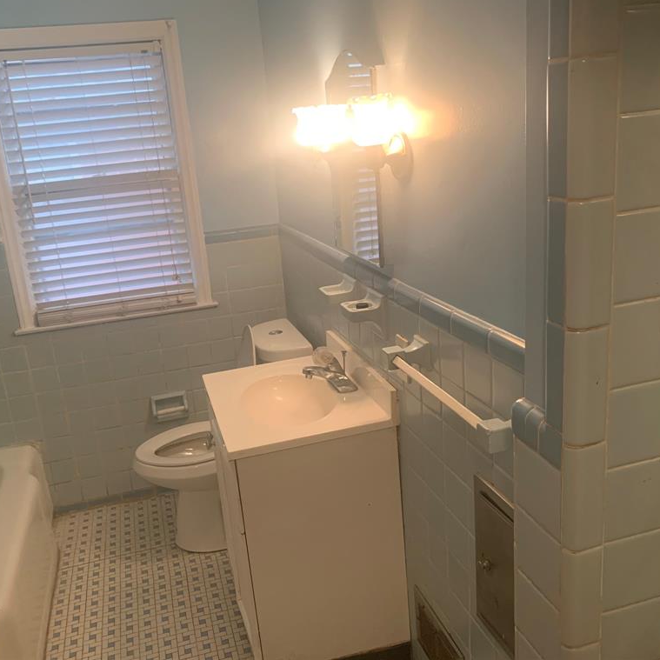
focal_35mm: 31
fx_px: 669
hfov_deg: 52.5
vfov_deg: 52.5
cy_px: 327
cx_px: 310
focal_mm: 4.25
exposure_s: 1/60
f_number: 1.8
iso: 125
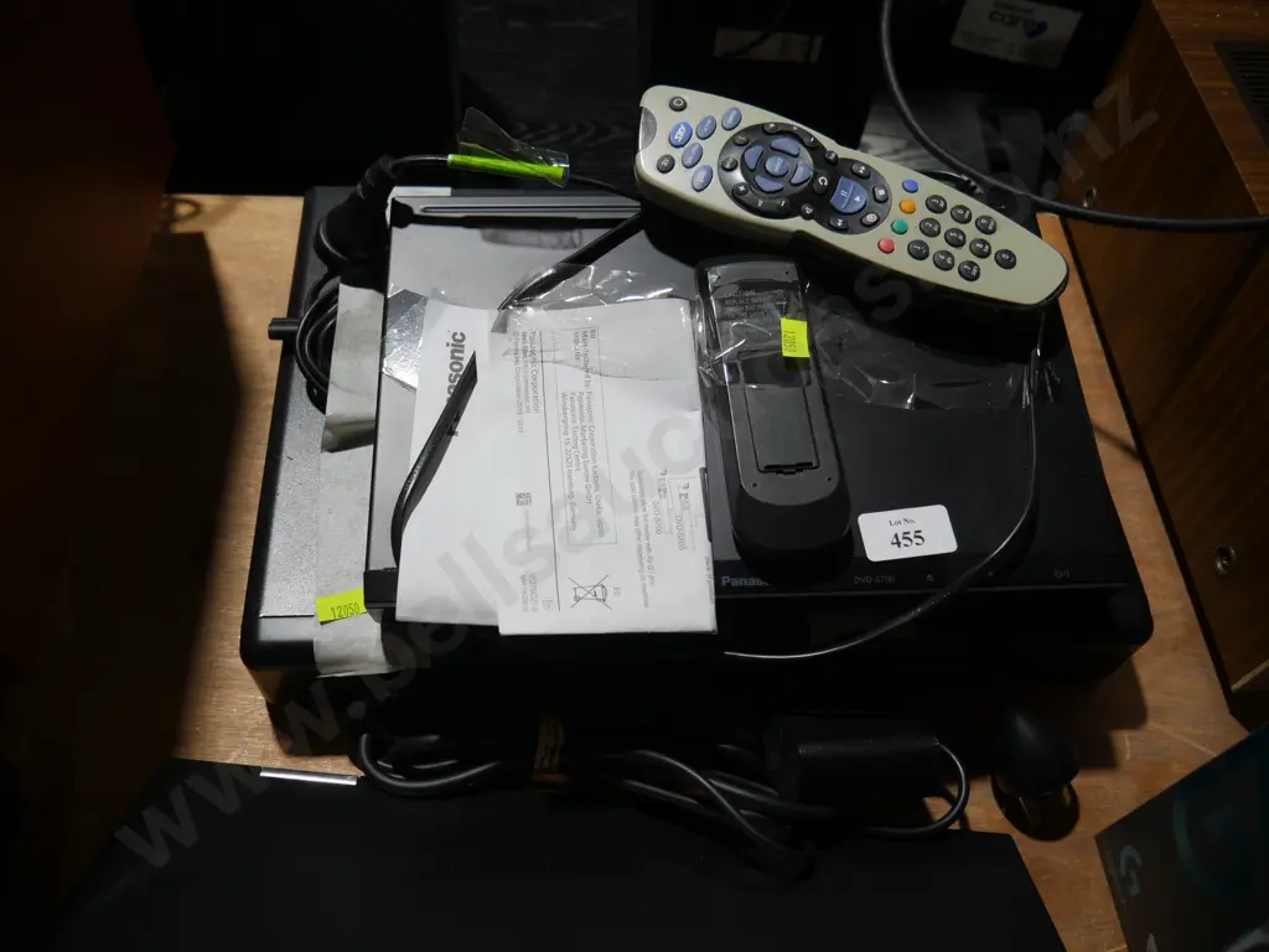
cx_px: 634
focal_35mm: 28
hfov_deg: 63.4
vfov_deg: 49.7
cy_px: 476
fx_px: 1026
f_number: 3.5
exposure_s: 1/100
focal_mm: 14
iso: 200
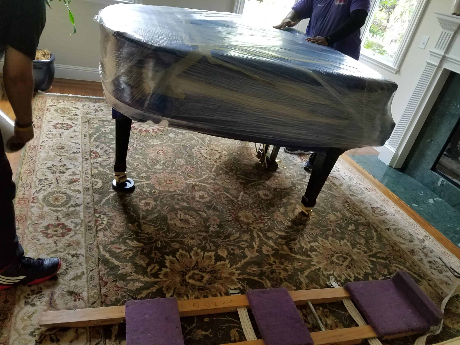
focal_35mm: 26
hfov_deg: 67.3
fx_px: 346
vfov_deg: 53.1
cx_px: 230
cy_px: 172
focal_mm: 4.2
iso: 250
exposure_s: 1/100
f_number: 1.7
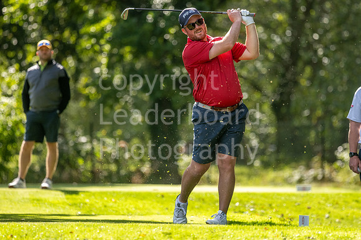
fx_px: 4510
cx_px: 180
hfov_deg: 4.6
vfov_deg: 3.1
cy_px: 120
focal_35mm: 450
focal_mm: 300
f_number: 4
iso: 400
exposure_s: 1/1250
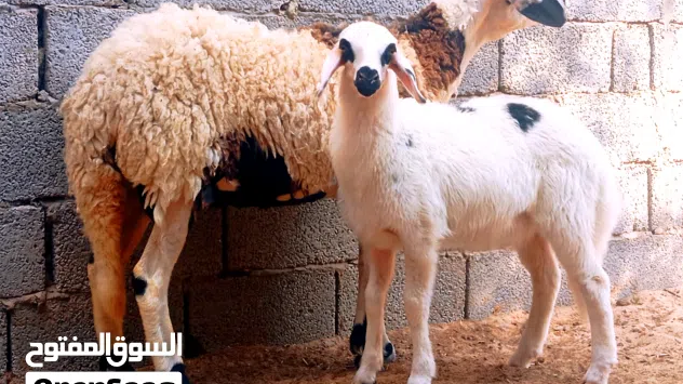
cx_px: 345
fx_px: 1159
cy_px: 176
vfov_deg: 18.8
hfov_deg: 32.8
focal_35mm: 64
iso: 111
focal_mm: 4.22
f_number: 1.8
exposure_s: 1/146
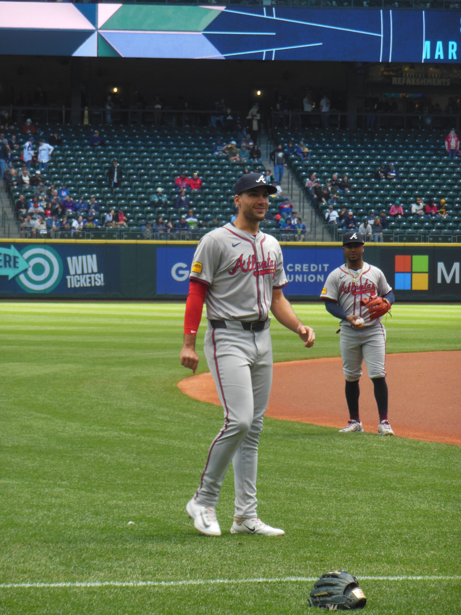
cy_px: 308
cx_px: 230
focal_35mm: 167
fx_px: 2965
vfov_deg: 11.8
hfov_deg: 8.9
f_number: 5.4
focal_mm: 29.8
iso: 125
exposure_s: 1/125
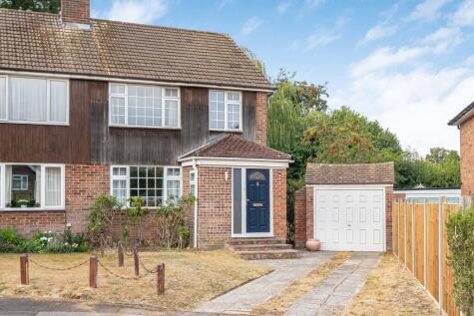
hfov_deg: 46.4
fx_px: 553
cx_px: 237
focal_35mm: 42
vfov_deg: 31.9
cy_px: 158
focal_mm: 28
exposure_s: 1/250
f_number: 8
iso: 640
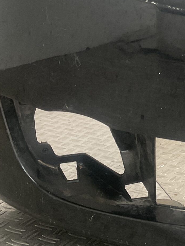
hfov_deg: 17.5
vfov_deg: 24.4
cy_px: 95
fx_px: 570
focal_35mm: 80
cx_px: 224
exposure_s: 1/50
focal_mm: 3
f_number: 1.8
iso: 50
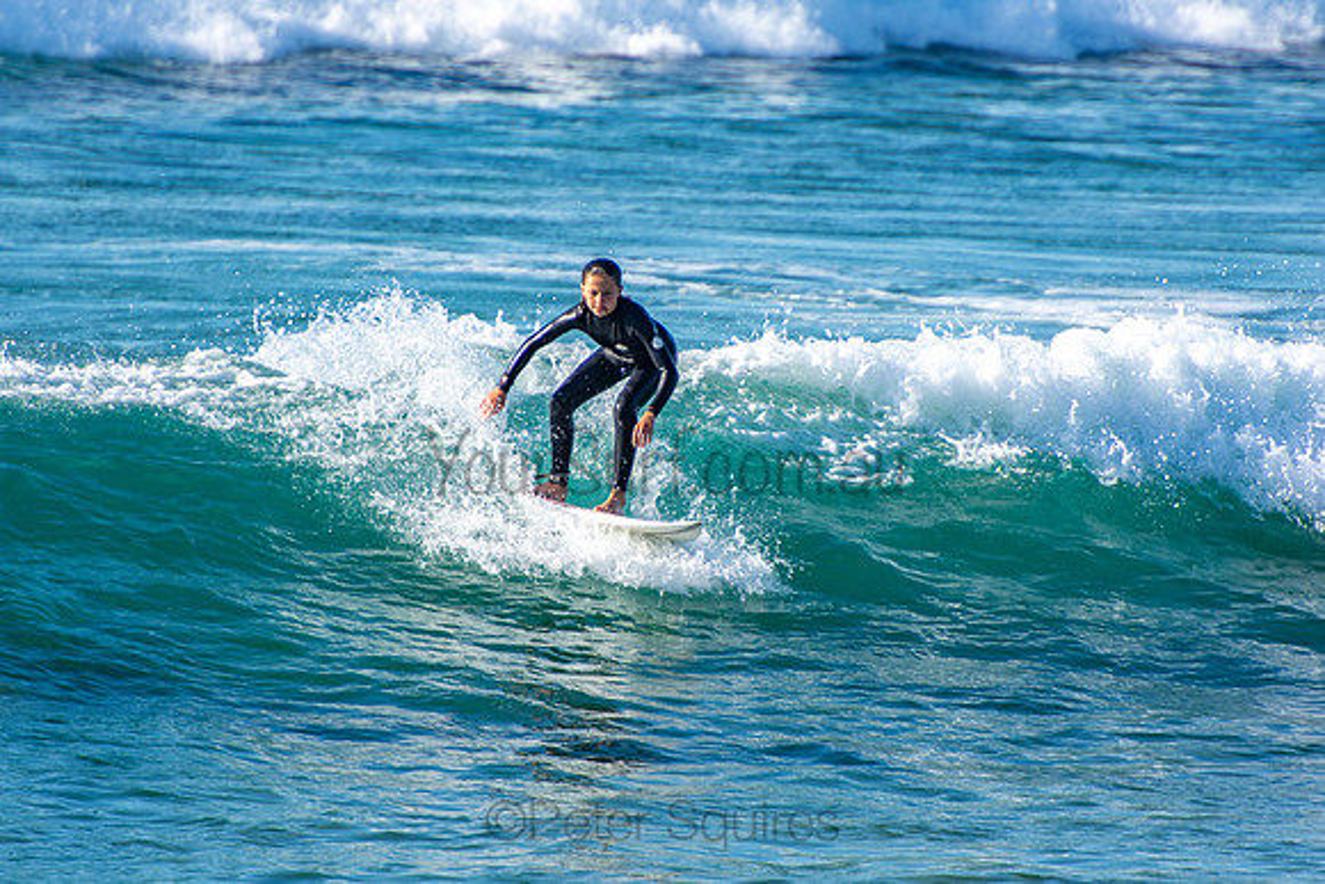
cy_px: 442
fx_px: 22087
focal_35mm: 600
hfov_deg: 3.4
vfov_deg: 2.3
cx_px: 662
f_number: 5.6
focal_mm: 400
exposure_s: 1/400
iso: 110
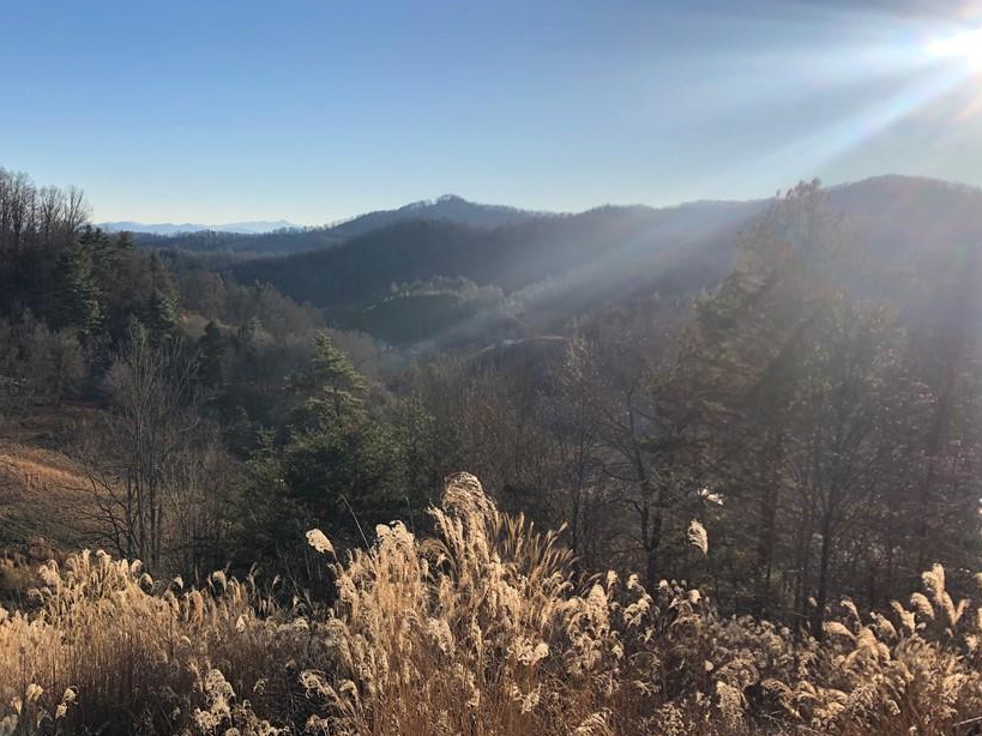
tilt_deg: -11.4
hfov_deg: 52.5
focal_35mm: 35
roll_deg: -0.4
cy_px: 424
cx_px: 429
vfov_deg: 40.6
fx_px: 993
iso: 20
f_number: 1.8
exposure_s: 1/1715
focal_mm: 3.99
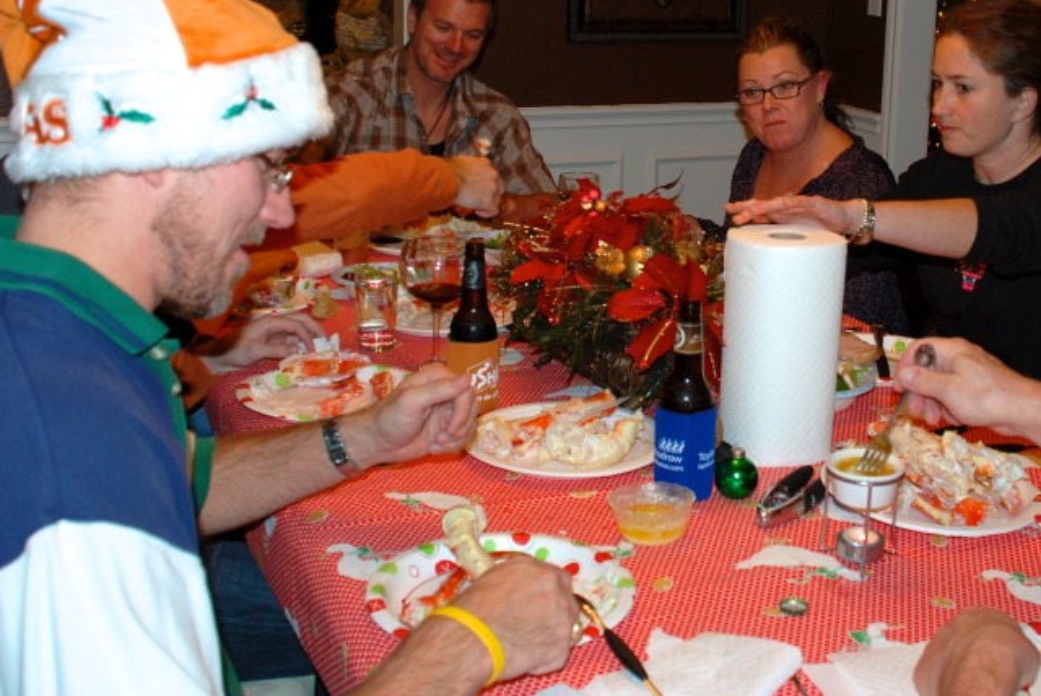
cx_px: 673
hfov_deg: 40.7
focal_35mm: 48
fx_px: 1389
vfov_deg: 27.9
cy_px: 209
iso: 200
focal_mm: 20
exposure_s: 1/60
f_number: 3.8
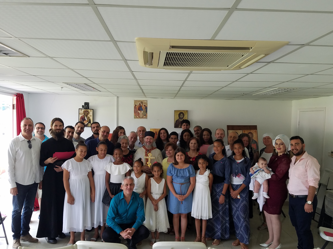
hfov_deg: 67.3
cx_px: 166
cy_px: 124
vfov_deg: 53.1
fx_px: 250
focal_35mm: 26
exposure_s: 1/60
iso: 64
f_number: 1.7
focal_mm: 4.2
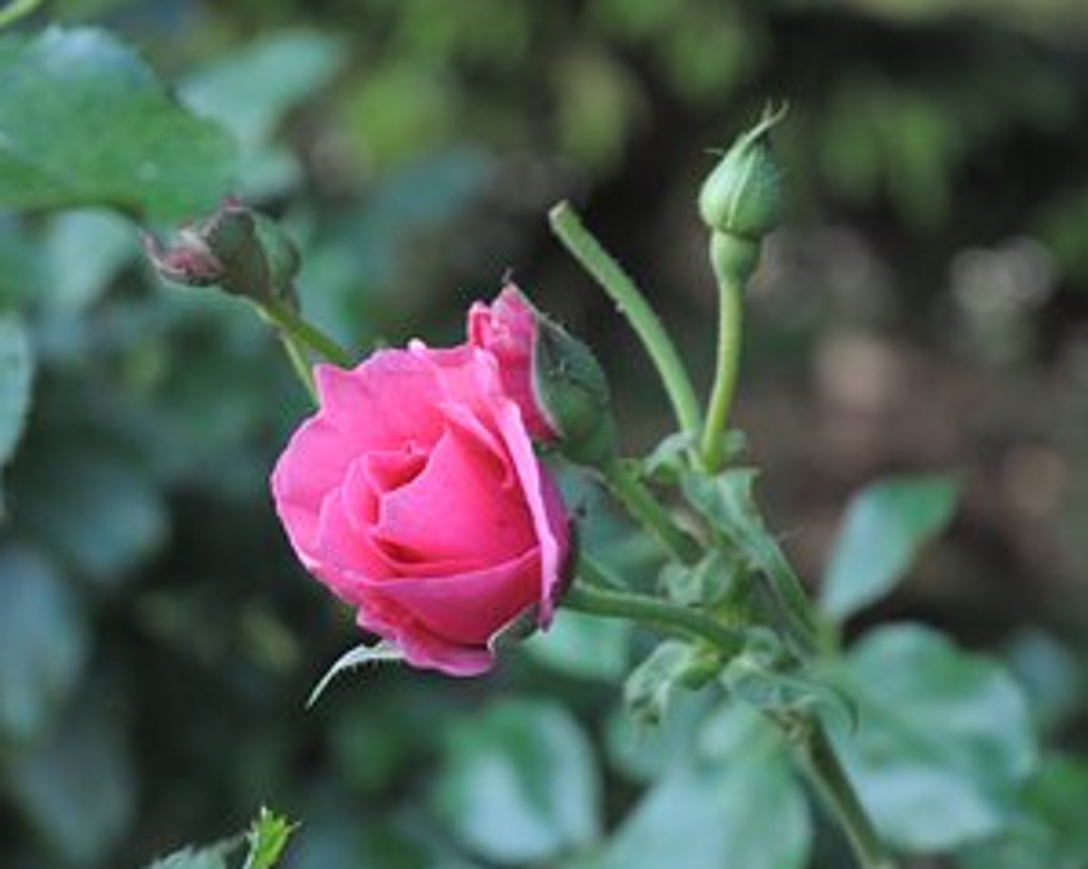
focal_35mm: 135
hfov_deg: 14.3
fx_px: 4346
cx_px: 426
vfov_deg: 11.4
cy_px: 465
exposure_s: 1/200
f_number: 4.5
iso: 640
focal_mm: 56
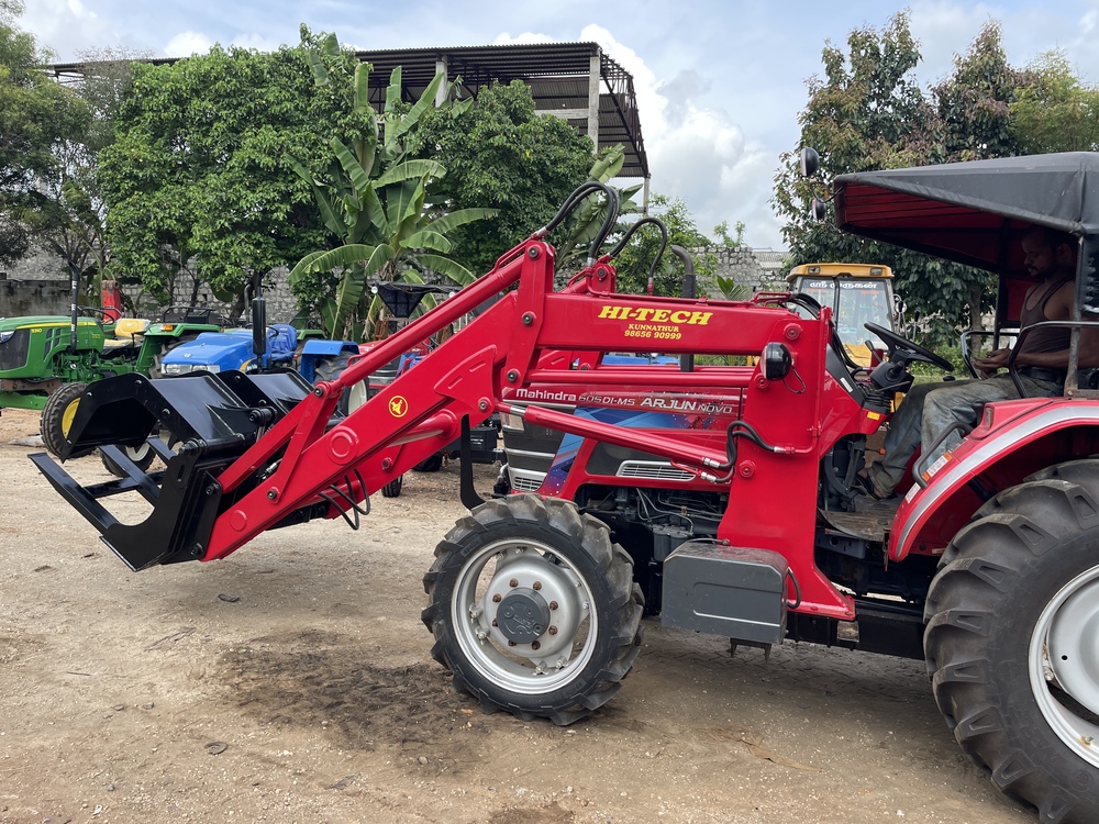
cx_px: 550
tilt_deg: -4.2
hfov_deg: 67.3
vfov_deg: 53.1
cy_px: 412
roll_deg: -0.6
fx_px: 825
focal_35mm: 26
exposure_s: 1/812
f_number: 1.6
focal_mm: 4.2
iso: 32
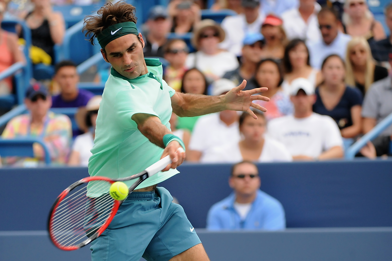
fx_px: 2612
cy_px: 130
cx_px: 196
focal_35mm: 240
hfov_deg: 8.6
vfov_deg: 5.7
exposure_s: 1/1600
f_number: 4
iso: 2000
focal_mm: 240
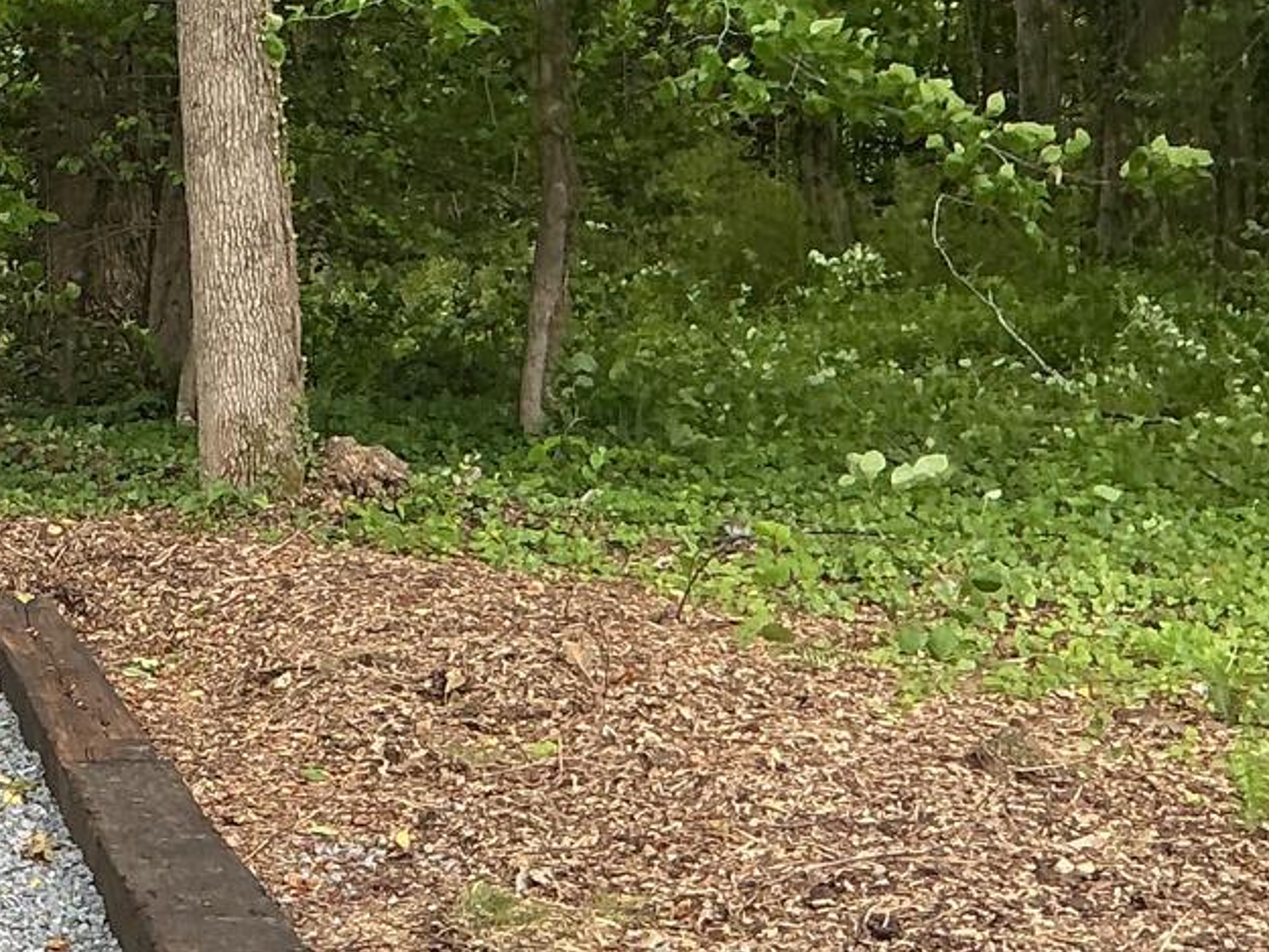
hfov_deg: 18.0
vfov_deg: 15.6
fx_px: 3483
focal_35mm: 95
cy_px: 562
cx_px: -739
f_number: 1.8
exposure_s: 1/183
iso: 20
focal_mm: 3
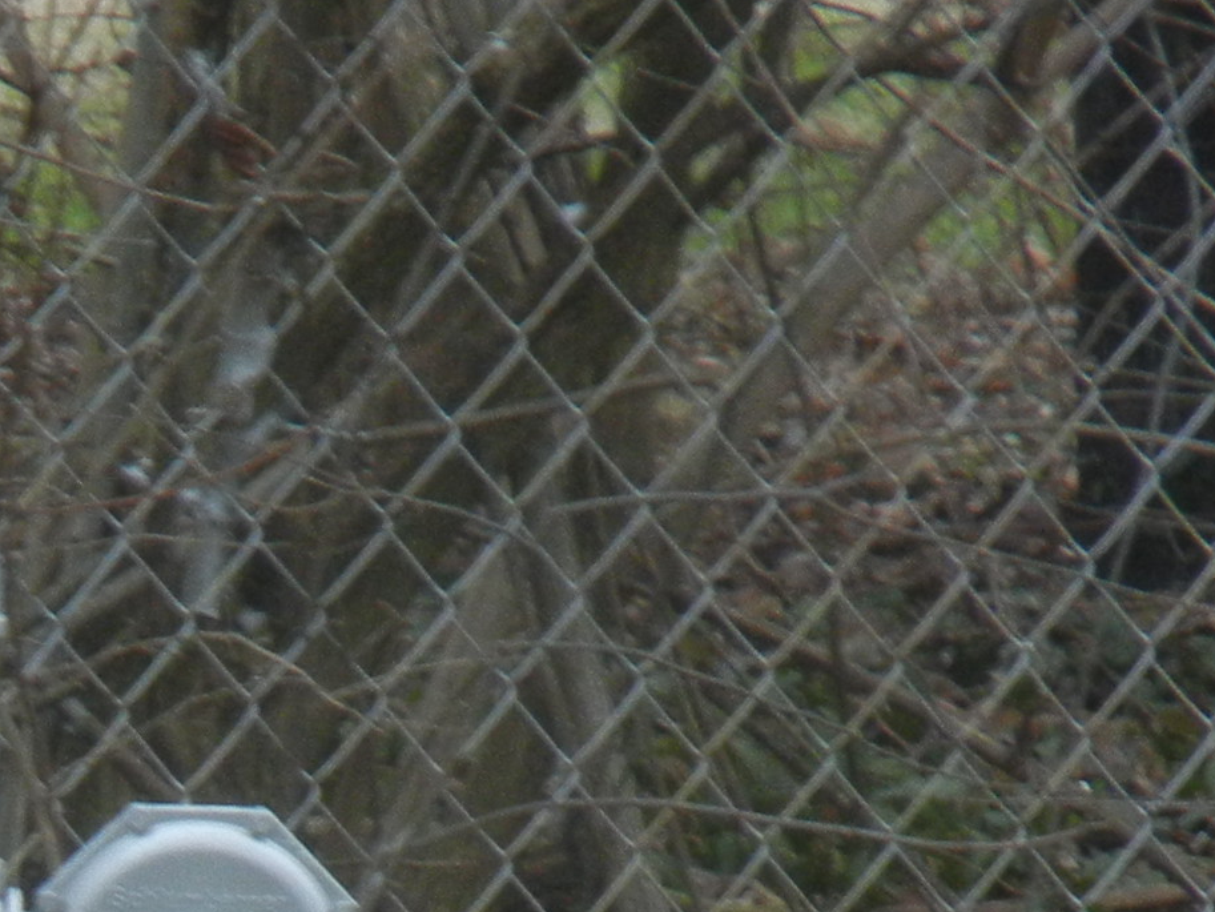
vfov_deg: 1.4
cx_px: -427
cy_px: 1568
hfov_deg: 1.8
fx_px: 37631
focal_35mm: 1072
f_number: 5.6
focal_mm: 54
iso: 277
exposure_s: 1/30
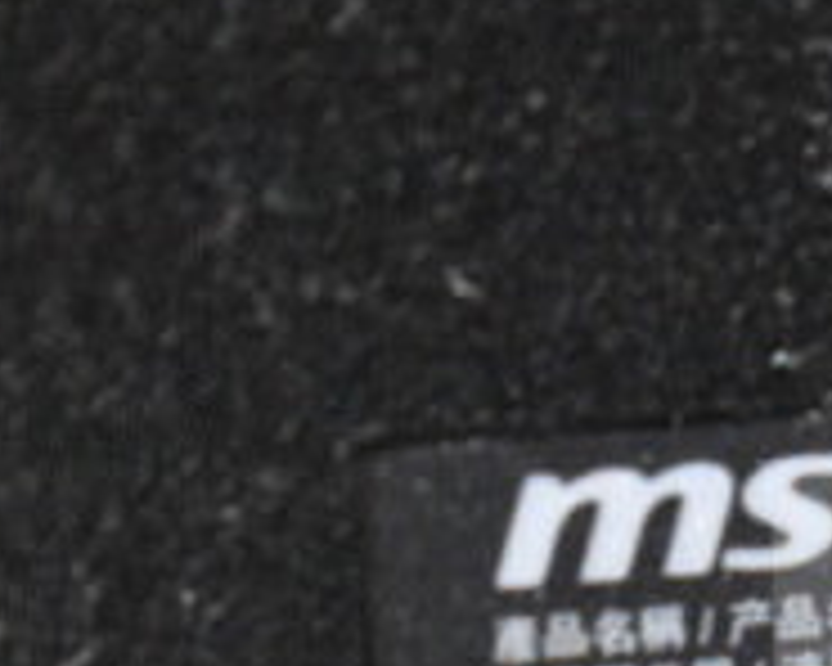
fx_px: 5934
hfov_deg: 7.9
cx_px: 1156
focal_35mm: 241
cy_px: 817
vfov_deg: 6.4
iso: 14400
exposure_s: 1/80
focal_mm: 52
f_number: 5.6
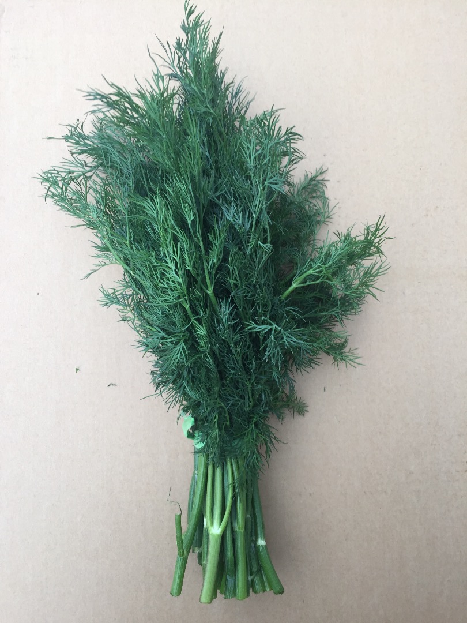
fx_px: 522
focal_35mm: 29
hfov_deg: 48.2
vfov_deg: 61.7
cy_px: 312
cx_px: 234
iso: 40
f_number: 2.2
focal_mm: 4.15
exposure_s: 1/100
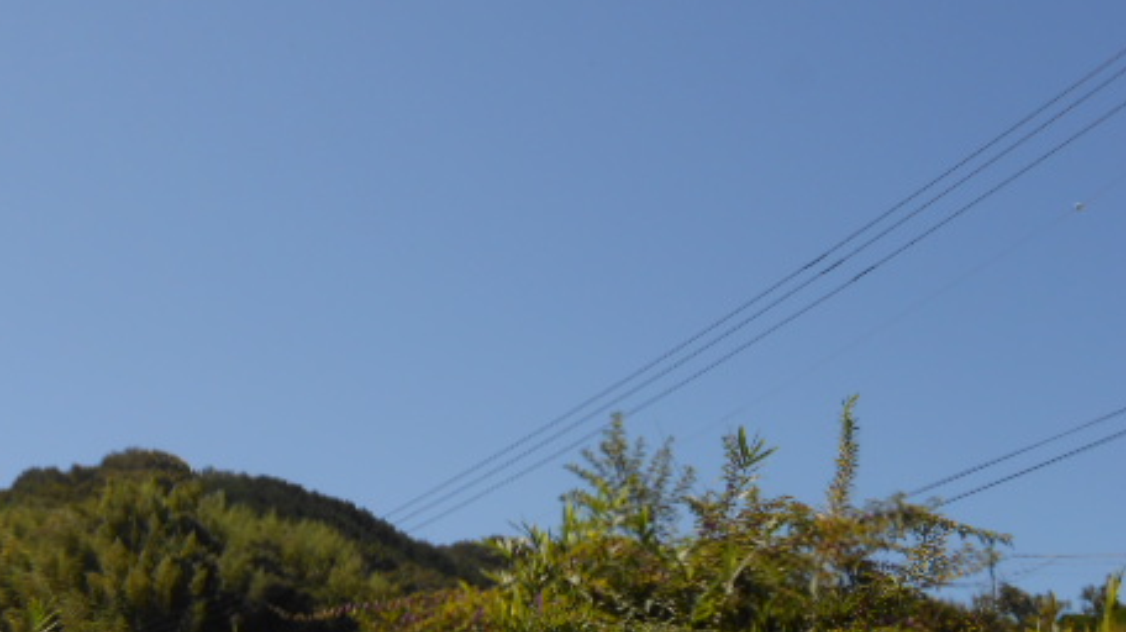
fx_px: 2238
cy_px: 158
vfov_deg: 16.0
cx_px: 346
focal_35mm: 75
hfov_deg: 28.0
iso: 80
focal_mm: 8.8
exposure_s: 1/800
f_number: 4.8
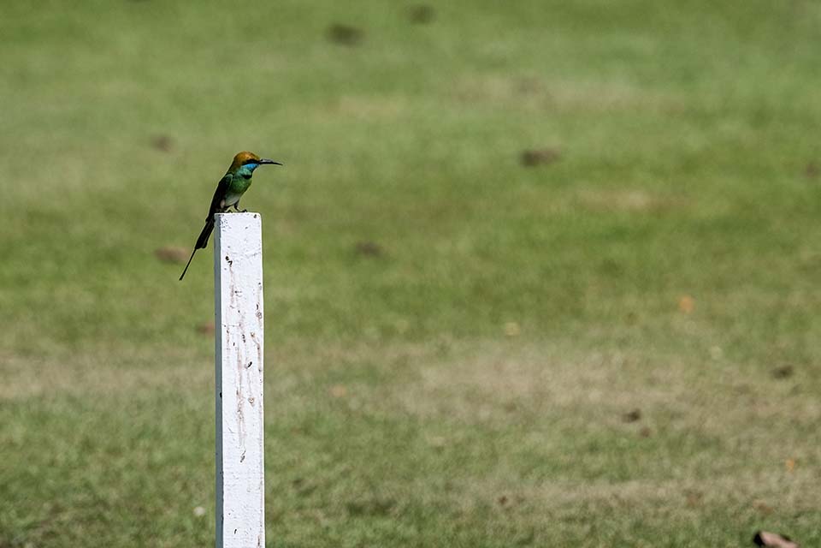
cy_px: 274
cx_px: 410
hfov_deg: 10.3
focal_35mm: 200
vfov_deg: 6.9
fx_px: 4561
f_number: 3.2
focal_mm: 200
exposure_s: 1/6400
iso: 280
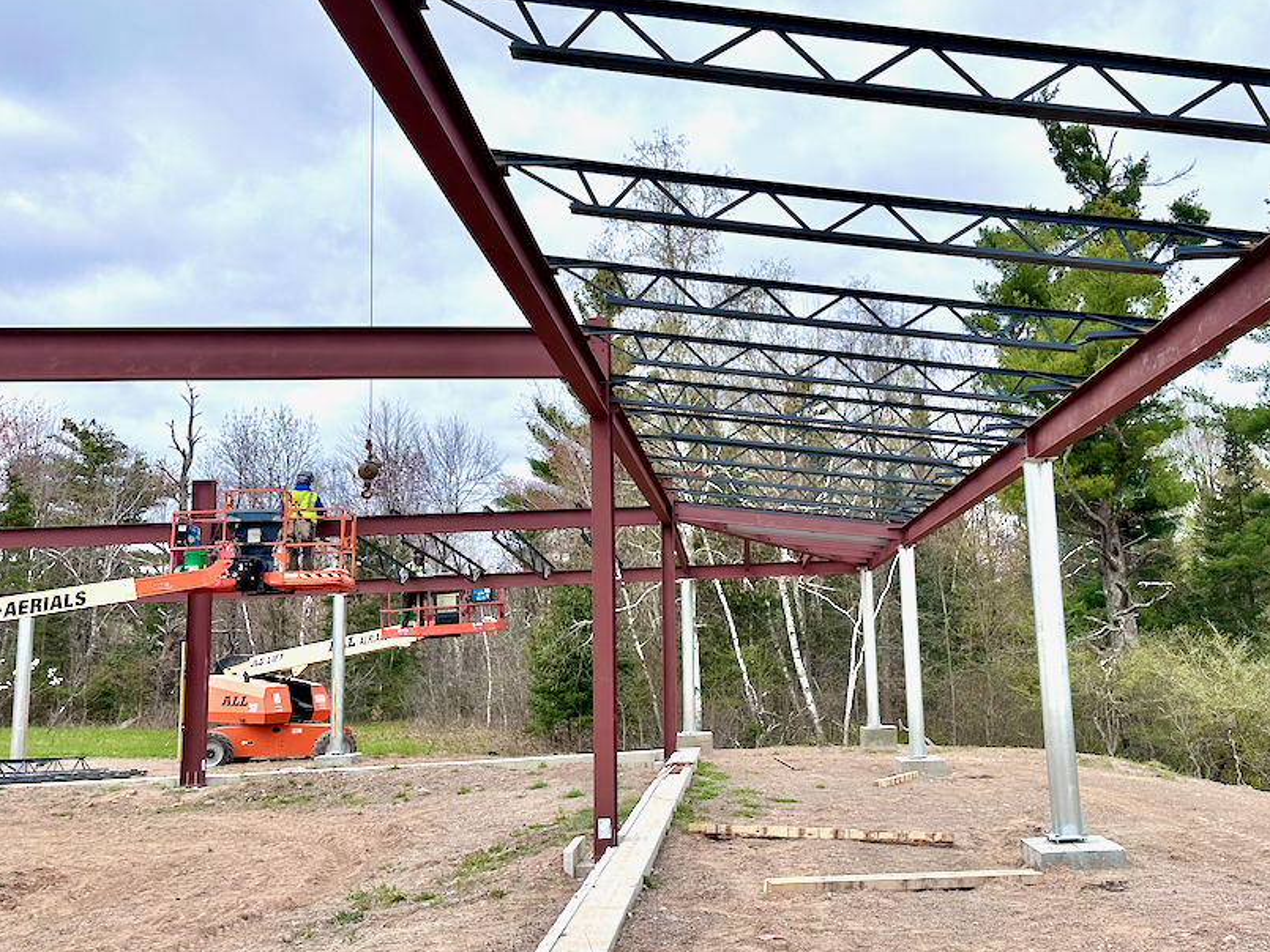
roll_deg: +1.7
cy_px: 470
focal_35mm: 31
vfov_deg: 45.5
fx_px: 1138
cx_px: 814
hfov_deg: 57.4
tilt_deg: +9.0
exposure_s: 1/5848
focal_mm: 6.86
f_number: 1.78
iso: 80
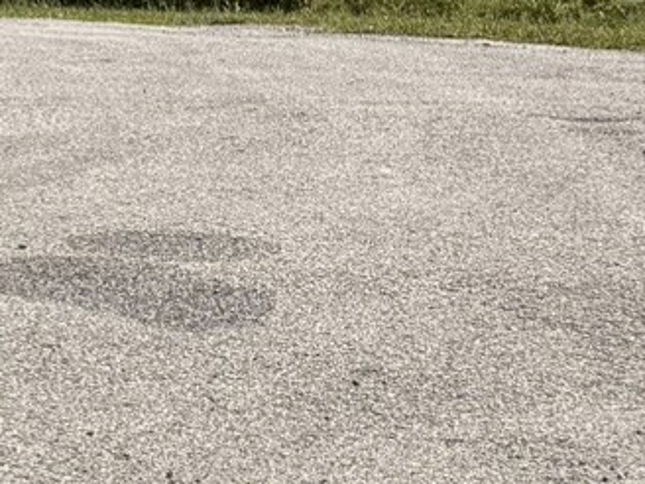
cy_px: -401
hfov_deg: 13.2
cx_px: 328
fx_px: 2795
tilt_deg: +3.7
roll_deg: +1.7
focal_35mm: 150
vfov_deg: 9.4
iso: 80
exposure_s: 1/5714
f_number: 1.78
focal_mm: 6.76
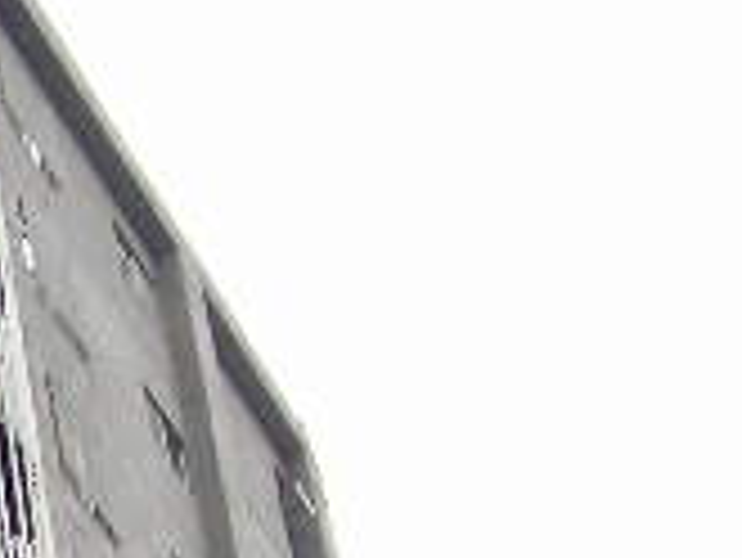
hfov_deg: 12.3
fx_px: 3153
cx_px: -571
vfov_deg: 9.7
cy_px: 963
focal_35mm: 147
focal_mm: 5.8
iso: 71
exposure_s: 1/216
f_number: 2.9
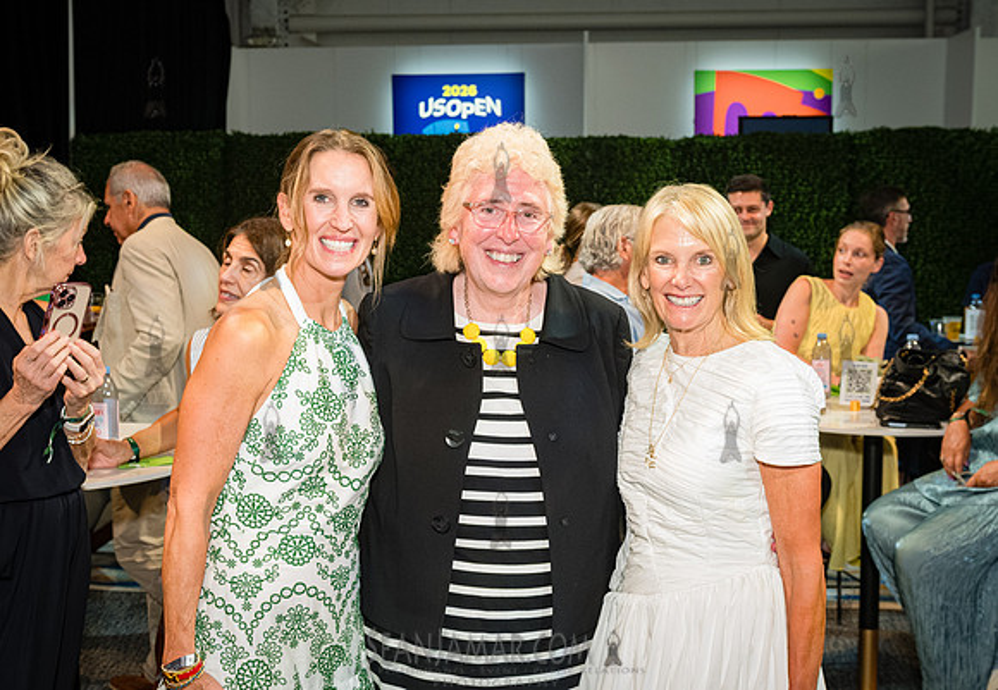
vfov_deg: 29.9
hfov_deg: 42.2
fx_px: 1294
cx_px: 508
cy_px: 336
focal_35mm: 46
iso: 4000
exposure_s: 1/125
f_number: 5.6
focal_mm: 35
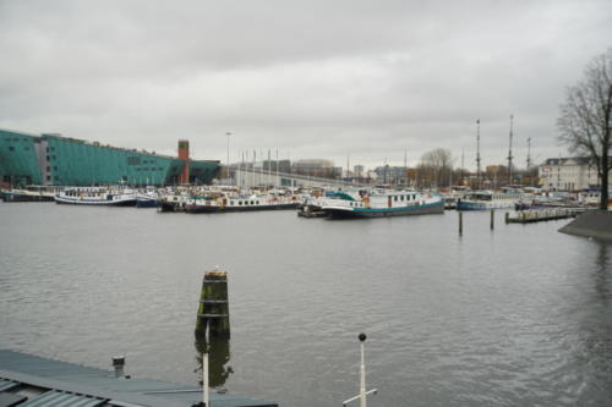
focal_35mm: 40
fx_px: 680
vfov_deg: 33.4
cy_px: 204
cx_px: 306
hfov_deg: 48.5
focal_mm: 40
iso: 100
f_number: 3.2
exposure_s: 1/100
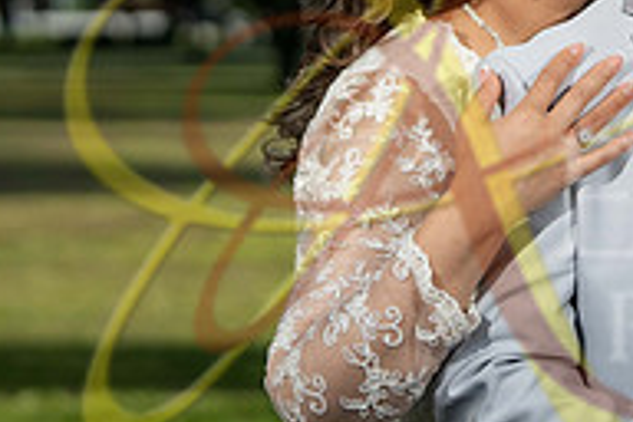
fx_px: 3182
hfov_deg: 11.2
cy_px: 127
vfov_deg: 7.6
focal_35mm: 181
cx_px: 699
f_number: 2.5
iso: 200
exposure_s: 1/4000
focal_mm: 60
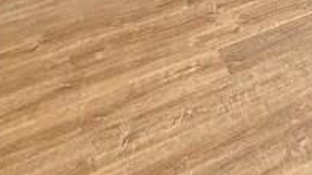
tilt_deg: -8.5
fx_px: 653
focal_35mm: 79
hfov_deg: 22.5
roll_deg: +0.5
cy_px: -276
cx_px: 457
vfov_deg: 11.7
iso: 64
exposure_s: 1/279
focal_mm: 2.22
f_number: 2.2
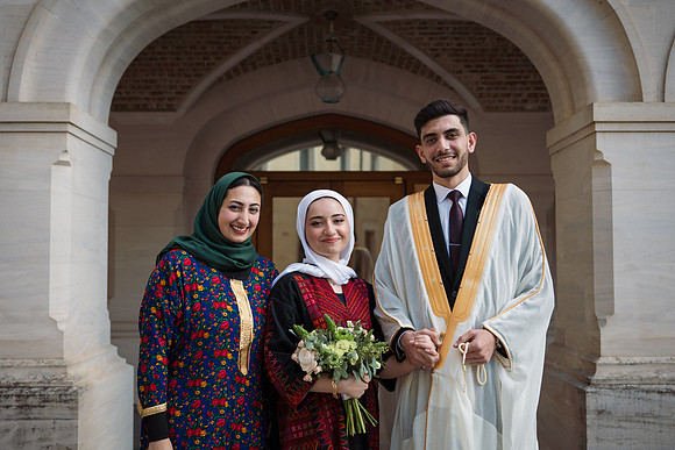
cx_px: 338
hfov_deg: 48.4
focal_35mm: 40
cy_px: 225
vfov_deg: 33.4
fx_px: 750
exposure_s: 1/500
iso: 200
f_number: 3.2
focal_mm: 40
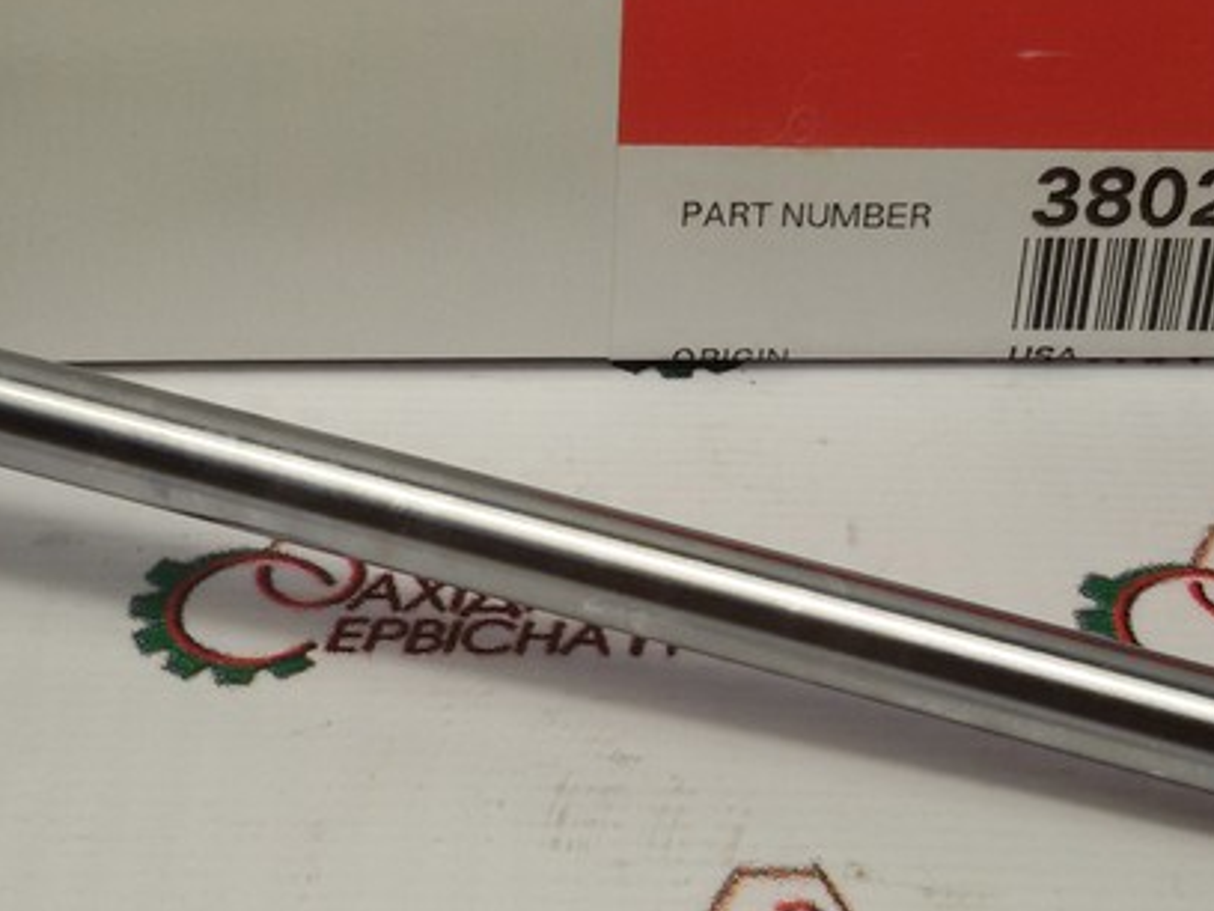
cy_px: 220
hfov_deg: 25.6
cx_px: 553
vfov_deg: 19.2
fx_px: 2665
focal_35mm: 76
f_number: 2.4
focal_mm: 2.93
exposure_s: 1/120
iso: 40
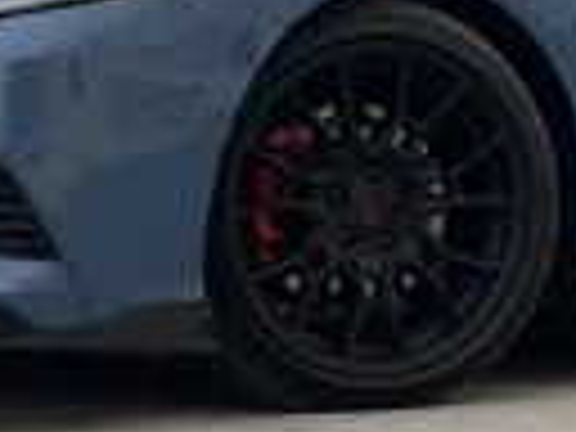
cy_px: -171
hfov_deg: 5.1
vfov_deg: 3.9
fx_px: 6390
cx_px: 608
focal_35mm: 384
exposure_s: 1/121
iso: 32
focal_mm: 9
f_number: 2.8
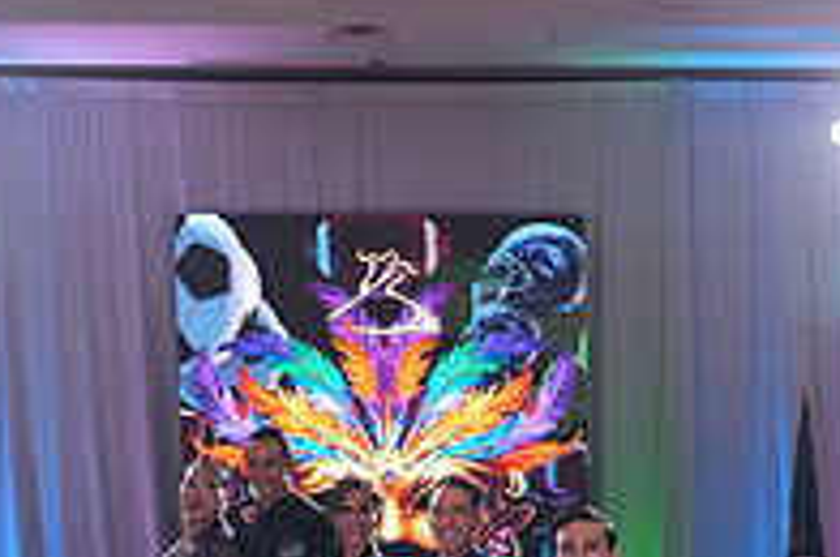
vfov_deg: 14.5
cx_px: 566
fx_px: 2073
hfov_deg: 22.8
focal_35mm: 89
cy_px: 769
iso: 2000
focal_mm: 30
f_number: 4
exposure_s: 1/400
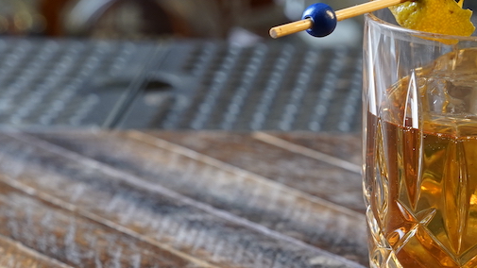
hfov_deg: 12.4
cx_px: 486
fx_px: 2163
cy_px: 76
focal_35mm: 171
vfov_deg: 7.1
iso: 640
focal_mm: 55
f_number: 5
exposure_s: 1/125
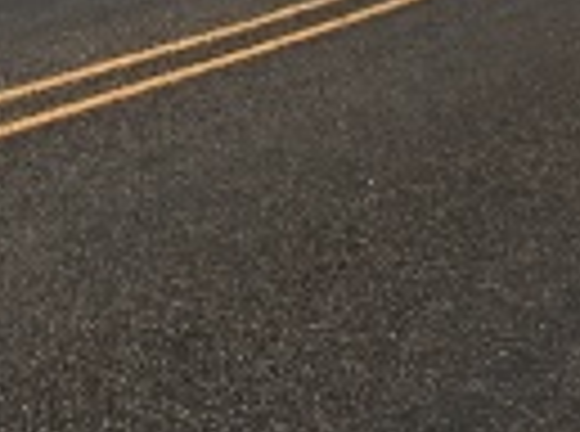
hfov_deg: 8.5
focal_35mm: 231
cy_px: -454
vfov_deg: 6.2
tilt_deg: -0.8
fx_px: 3860
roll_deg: +1.8
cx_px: -130
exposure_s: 1/2564
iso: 25
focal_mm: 4.15
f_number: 2.2
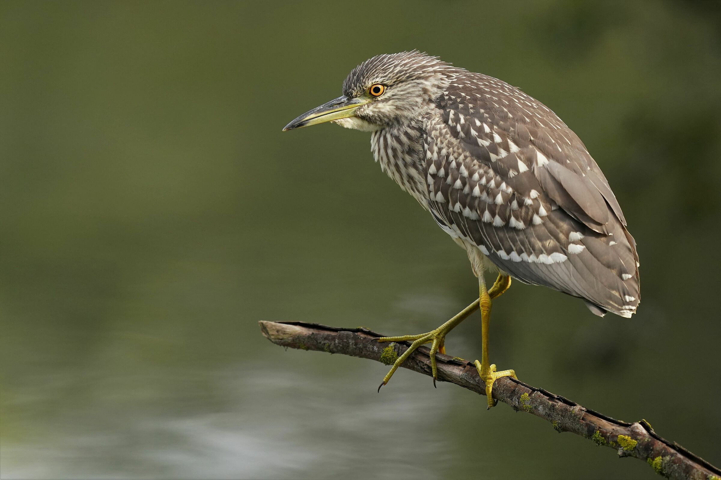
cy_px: 240
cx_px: 360
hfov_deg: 5.2
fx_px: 8010
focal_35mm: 400
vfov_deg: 3.4
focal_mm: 400
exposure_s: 1/3200
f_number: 4.5
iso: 2500
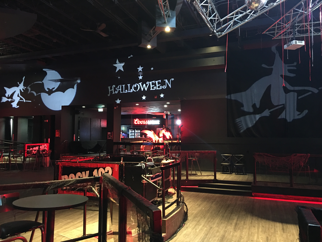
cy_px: 121
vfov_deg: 48.2
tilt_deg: +3.5
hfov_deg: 61.7
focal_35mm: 29
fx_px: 270
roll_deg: -0.8
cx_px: 161
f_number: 2.2
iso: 125
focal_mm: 4.15
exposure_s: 1/4
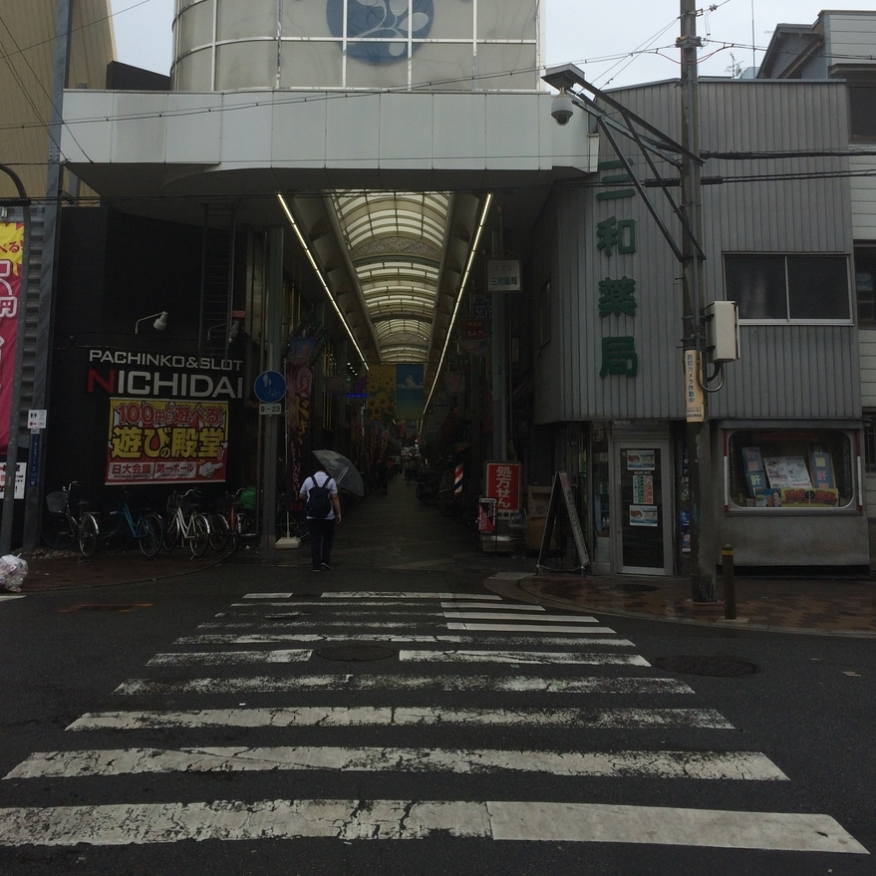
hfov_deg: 47.2
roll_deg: +1.9
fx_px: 1002
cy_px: 300
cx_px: 443
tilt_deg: +6.1
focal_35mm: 35
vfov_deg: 46.6
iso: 32
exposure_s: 1/1368
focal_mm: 4.15
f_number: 2.2
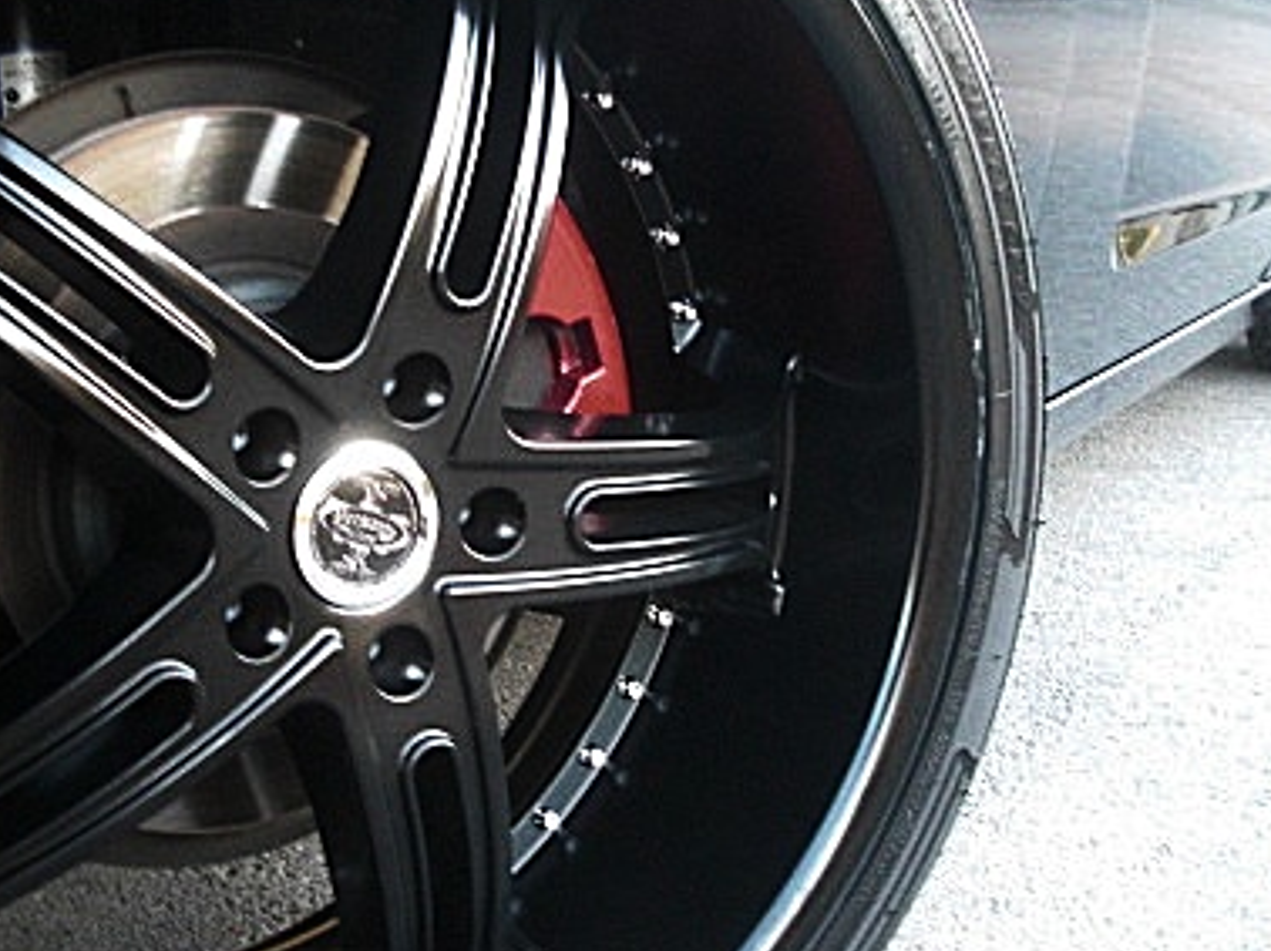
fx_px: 2238
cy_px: 487
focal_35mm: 61
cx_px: 555
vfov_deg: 24.0
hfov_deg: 31.7
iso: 400
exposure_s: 1/80
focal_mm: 6.3
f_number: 2.8
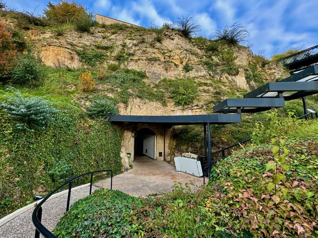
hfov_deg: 102.1
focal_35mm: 14
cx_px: 159
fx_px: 129
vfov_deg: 85.7
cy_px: 119
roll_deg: -1.7
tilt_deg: +7.9
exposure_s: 1/115
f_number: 2.2
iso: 40
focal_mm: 2.22
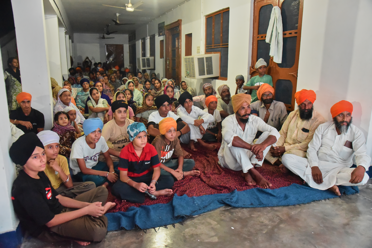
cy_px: 124
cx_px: 186
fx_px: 279
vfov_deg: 48.0
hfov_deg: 67.4
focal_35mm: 27
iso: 9000
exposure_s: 1/80
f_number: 4
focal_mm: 27
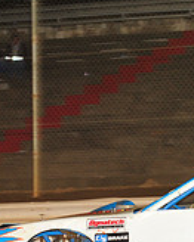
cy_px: 180
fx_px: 2055
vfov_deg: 6.8
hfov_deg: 5.4
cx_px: 206
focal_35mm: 286
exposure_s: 1/250
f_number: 6.3
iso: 800
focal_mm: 86
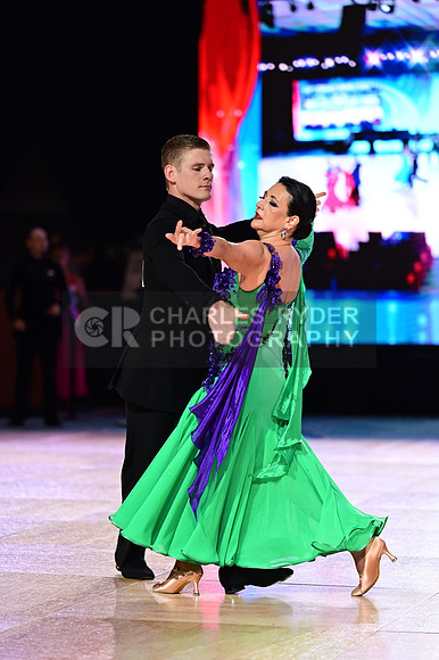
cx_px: 220
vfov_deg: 16.4
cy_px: 330
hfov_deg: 11.0
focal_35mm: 125
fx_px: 2289
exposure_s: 1/500
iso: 1600
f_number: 2.8
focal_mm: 125
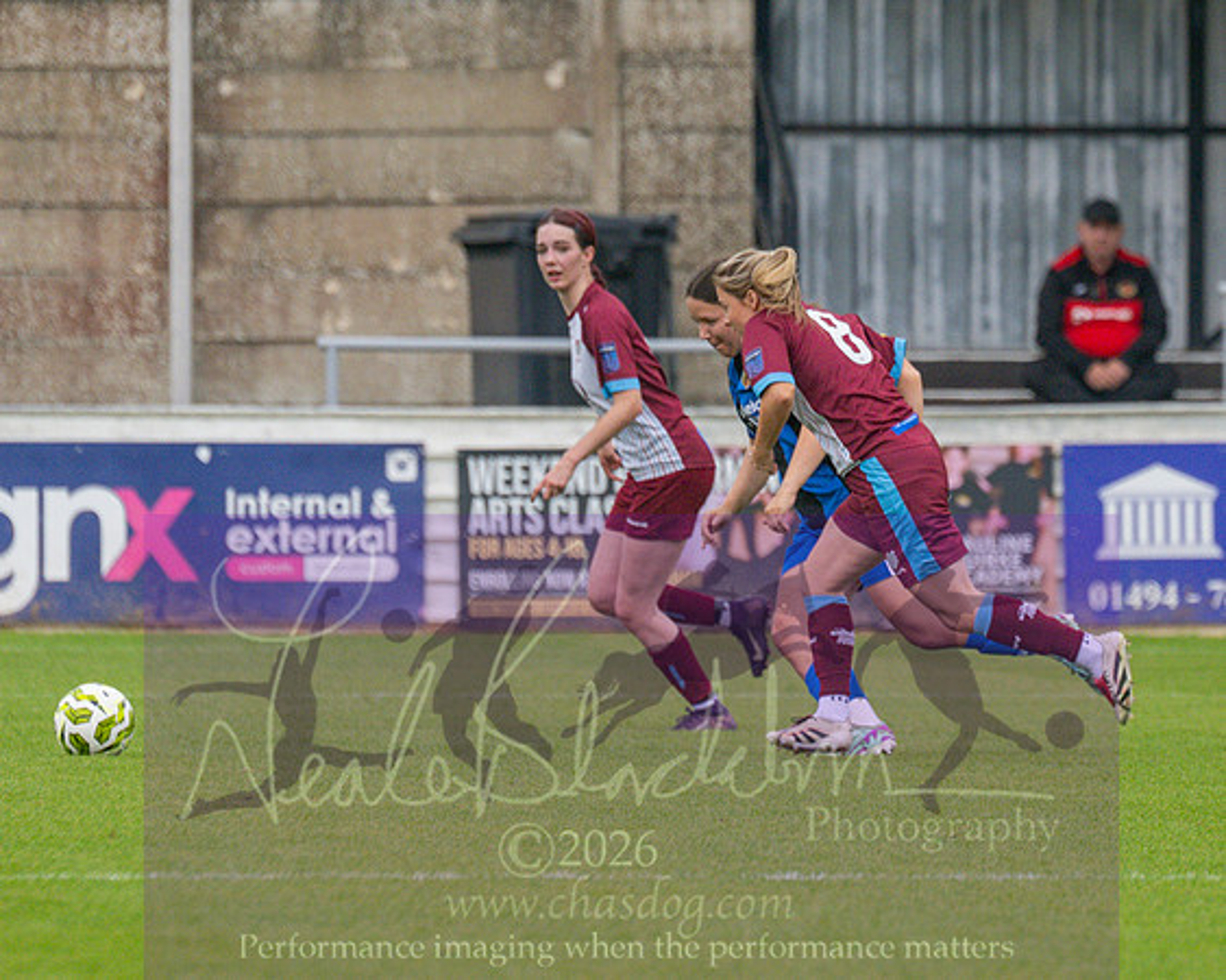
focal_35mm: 799
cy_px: 727
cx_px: 1025
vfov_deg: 1.9
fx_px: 28990
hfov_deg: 2.4
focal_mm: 300
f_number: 4
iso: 500
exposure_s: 1/1000
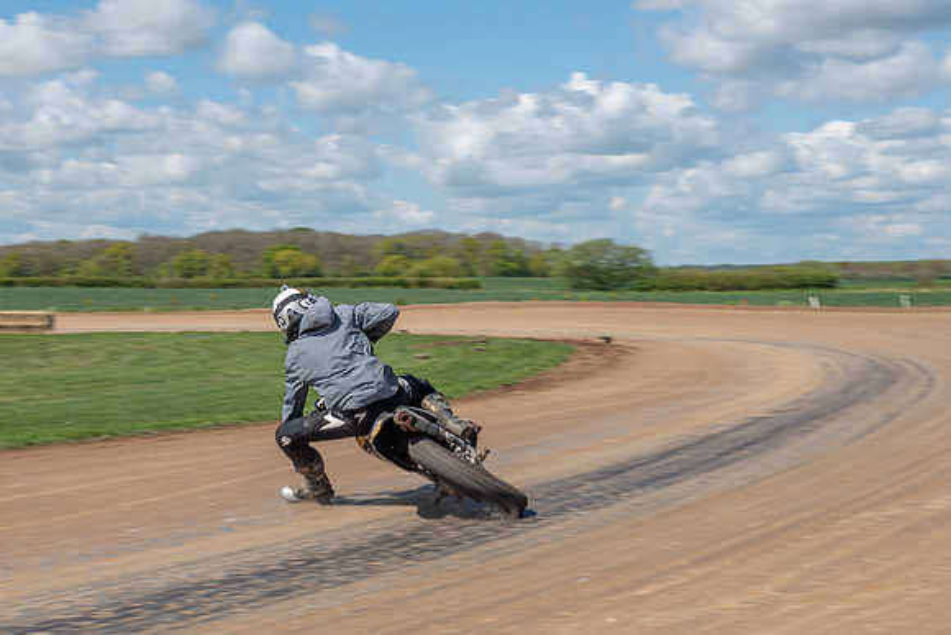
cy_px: 407
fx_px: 1744
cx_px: 336
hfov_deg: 30.3
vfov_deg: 20.6
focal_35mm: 66
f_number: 8
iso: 100
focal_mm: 48
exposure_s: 1/200
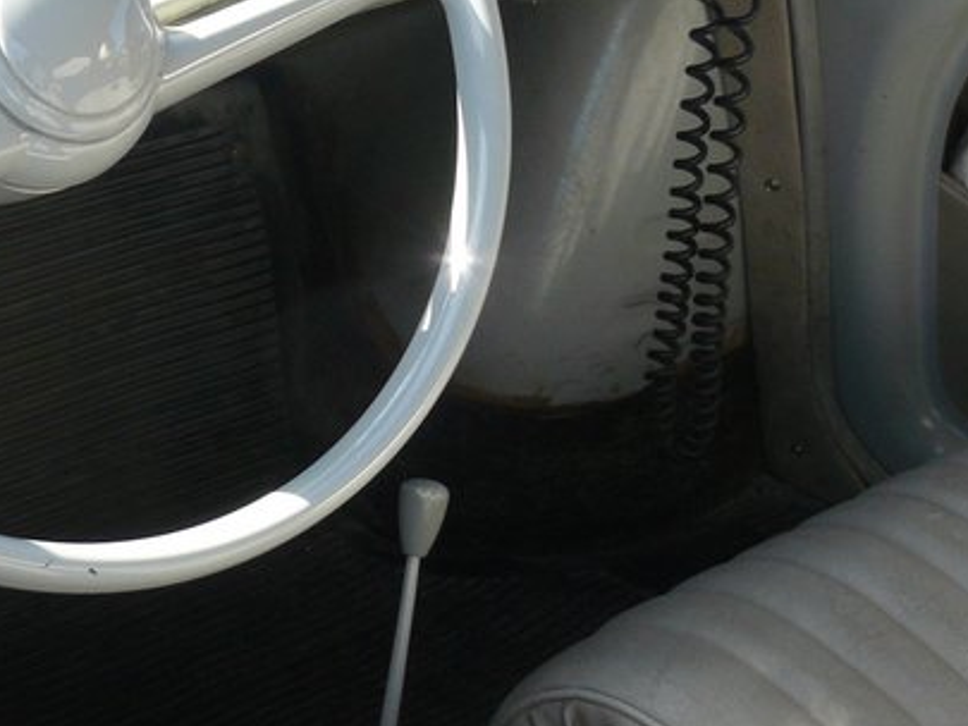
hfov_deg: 21.3
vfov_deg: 16.0
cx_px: 218
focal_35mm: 91
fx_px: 2545
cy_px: 19
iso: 100
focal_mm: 6
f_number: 4
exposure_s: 1/125
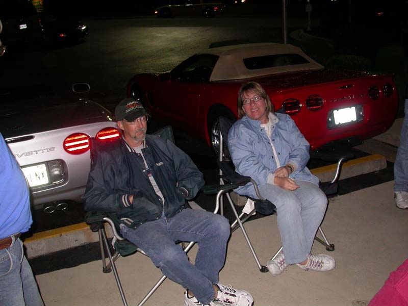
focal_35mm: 38
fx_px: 448
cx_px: 204
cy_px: 153
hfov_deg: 49.0
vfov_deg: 37.7
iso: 200
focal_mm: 7.85
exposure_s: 1/60
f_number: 2.6
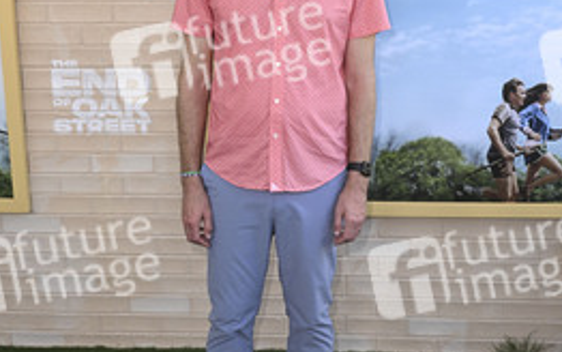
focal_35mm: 59
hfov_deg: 34.5
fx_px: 904
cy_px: 161
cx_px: 283
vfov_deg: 22.0
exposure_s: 1/250
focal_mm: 38
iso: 640
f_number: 6.3
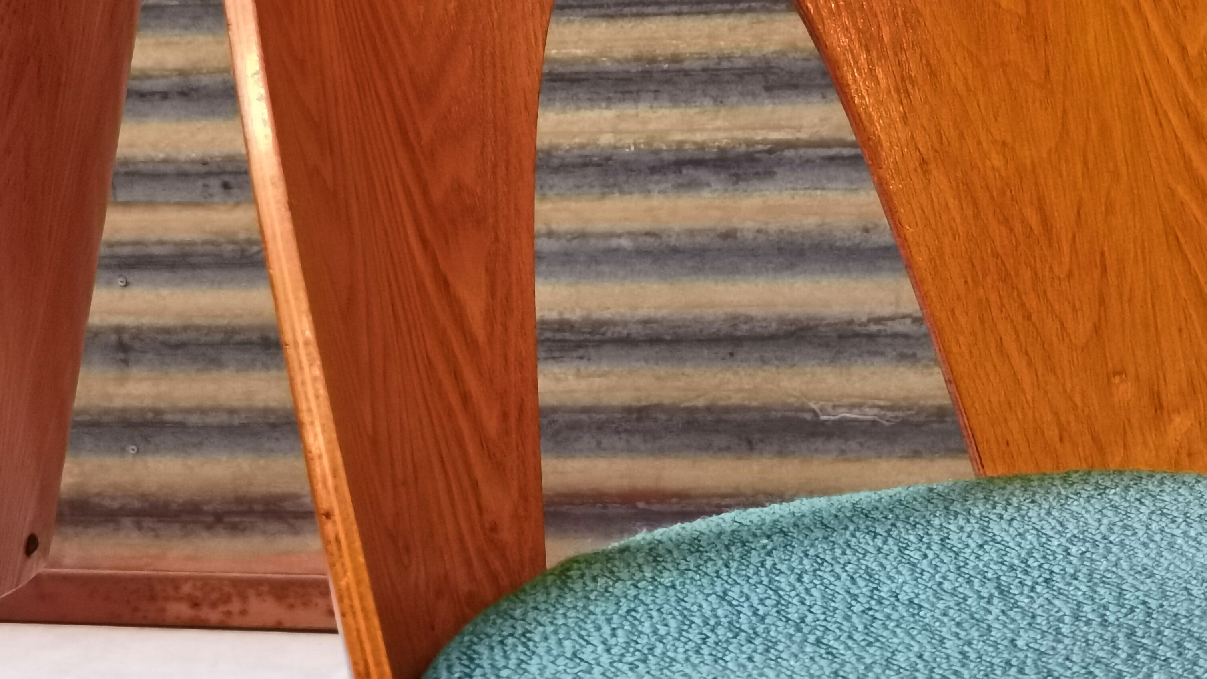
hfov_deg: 28.5
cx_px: 713
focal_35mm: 74
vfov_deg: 16.2
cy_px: 127
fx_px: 2368
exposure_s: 1/33.3
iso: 640
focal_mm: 6.71
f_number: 1.9
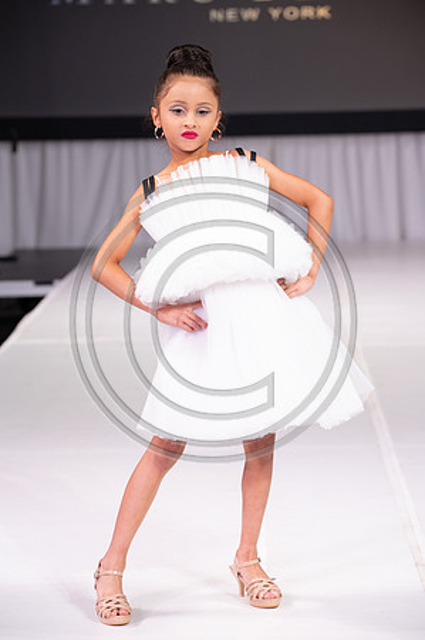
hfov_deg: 10.9
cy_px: 320
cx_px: 212
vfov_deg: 16.4
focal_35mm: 125
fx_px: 2218
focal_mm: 125
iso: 2000
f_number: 5.6
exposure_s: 1/400
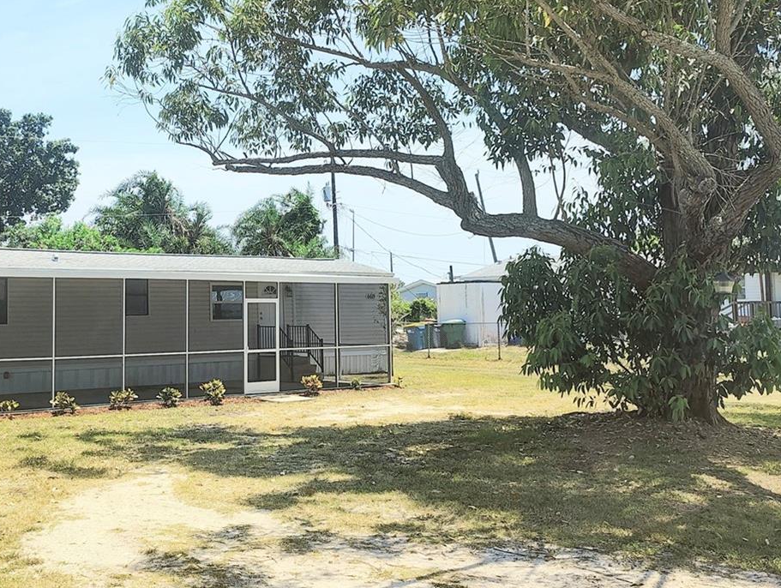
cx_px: 231
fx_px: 949
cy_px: 225
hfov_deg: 43.8
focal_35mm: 42
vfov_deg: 34.3
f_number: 1.8
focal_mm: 5.56
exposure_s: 1/1030
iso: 100
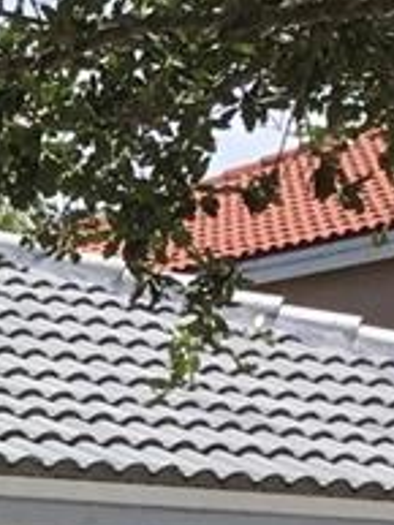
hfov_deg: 7.1
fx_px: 2926
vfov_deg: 10.0
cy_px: 759
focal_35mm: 193
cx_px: -658
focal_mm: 3.3
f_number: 2.4
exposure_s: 1/1274
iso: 25
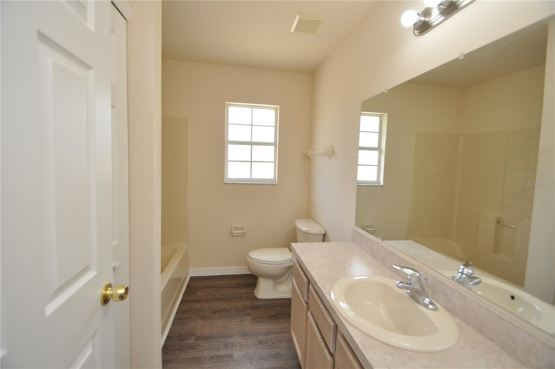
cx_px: 278
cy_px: 184
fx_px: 231
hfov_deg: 100.5
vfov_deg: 77.2
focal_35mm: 15
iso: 250
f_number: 5.6
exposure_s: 1/125
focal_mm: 10
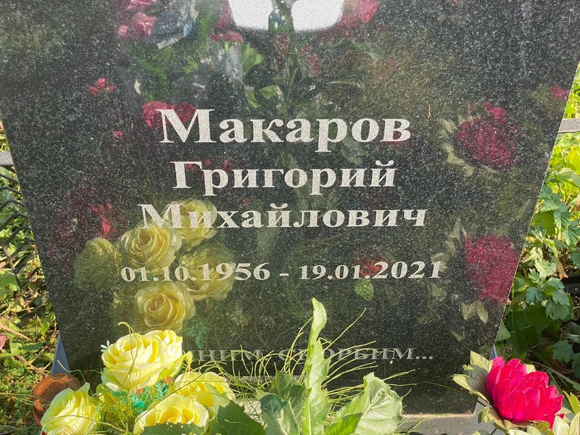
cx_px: 290
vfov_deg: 28.0
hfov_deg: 36.8
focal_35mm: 52
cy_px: 218
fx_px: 871
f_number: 2
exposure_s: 1/347
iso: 20
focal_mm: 6
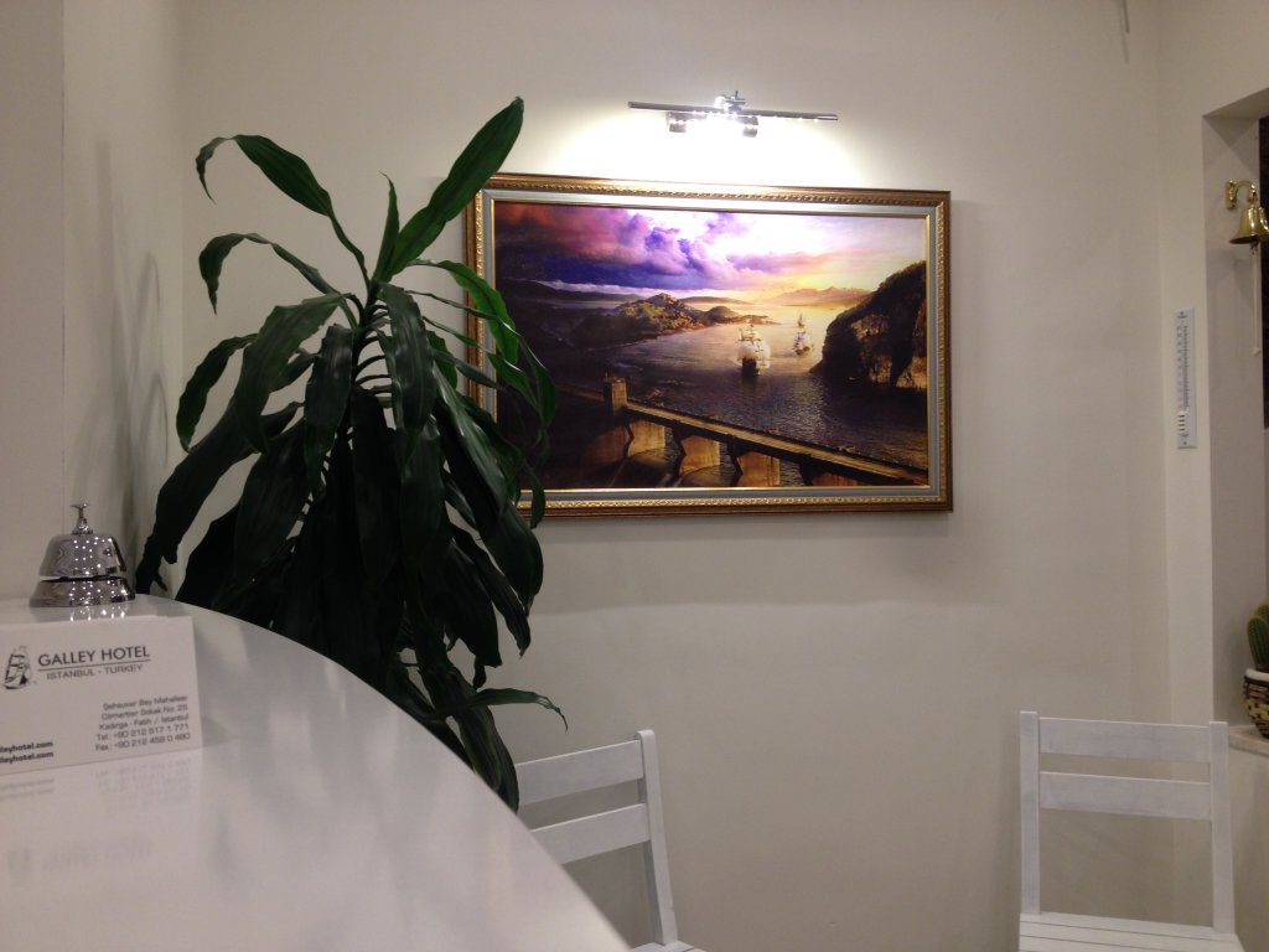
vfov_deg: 40.7
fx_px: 1283
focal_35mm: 35
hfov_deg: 52.6
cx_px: 634
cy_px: 476
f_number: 2.4
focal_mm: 4.28
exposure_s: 1/20
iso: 80
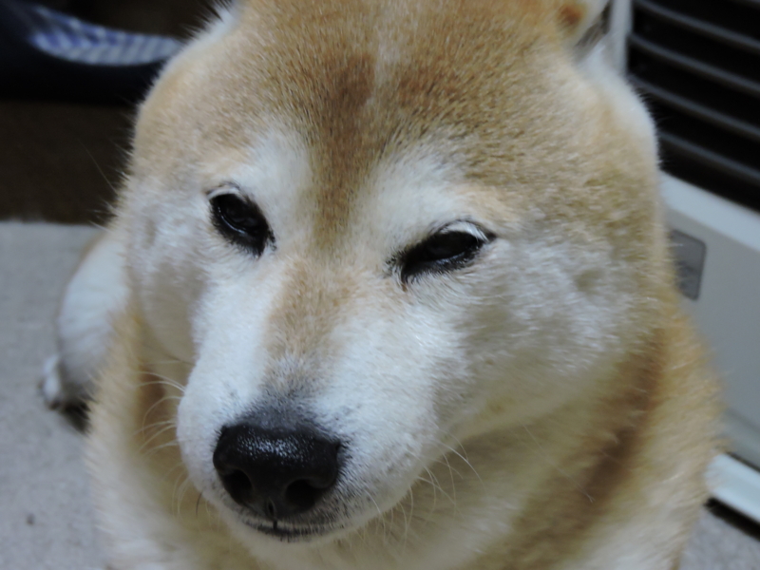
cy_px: 285
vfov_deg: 17.4
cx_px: 380
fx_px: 1866
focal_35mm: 85
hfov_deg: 23.0
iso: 720
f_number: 4.5
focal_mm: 15.2
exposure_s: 1/15
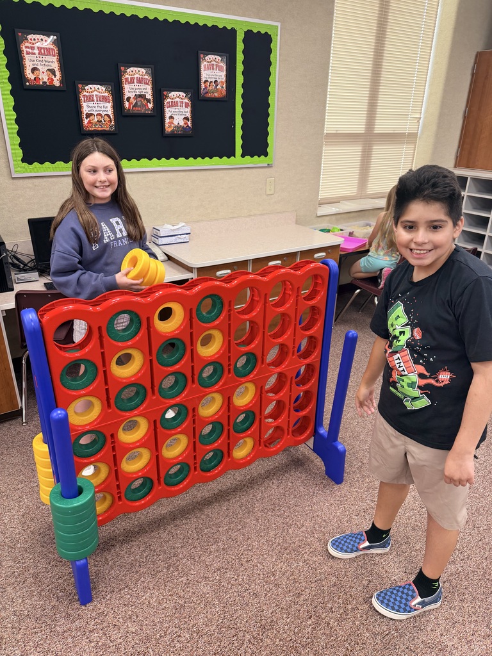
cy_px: 328
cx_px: 246
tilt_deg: -24.5
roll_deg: -1.1
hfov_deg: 56.8
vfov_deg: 71.6
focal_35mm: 24
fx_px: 455
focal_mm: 6.76
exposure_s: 1/60
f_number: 1.78
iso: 125
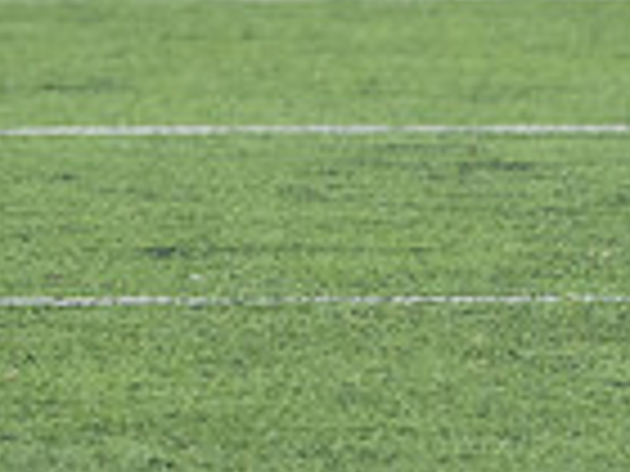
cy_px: -461
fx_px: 29593
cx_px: -413
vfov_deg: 0.9
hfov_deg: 1.2
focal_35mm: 1626
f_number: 5.6
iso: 1600
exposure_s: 1/1250
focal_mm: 285
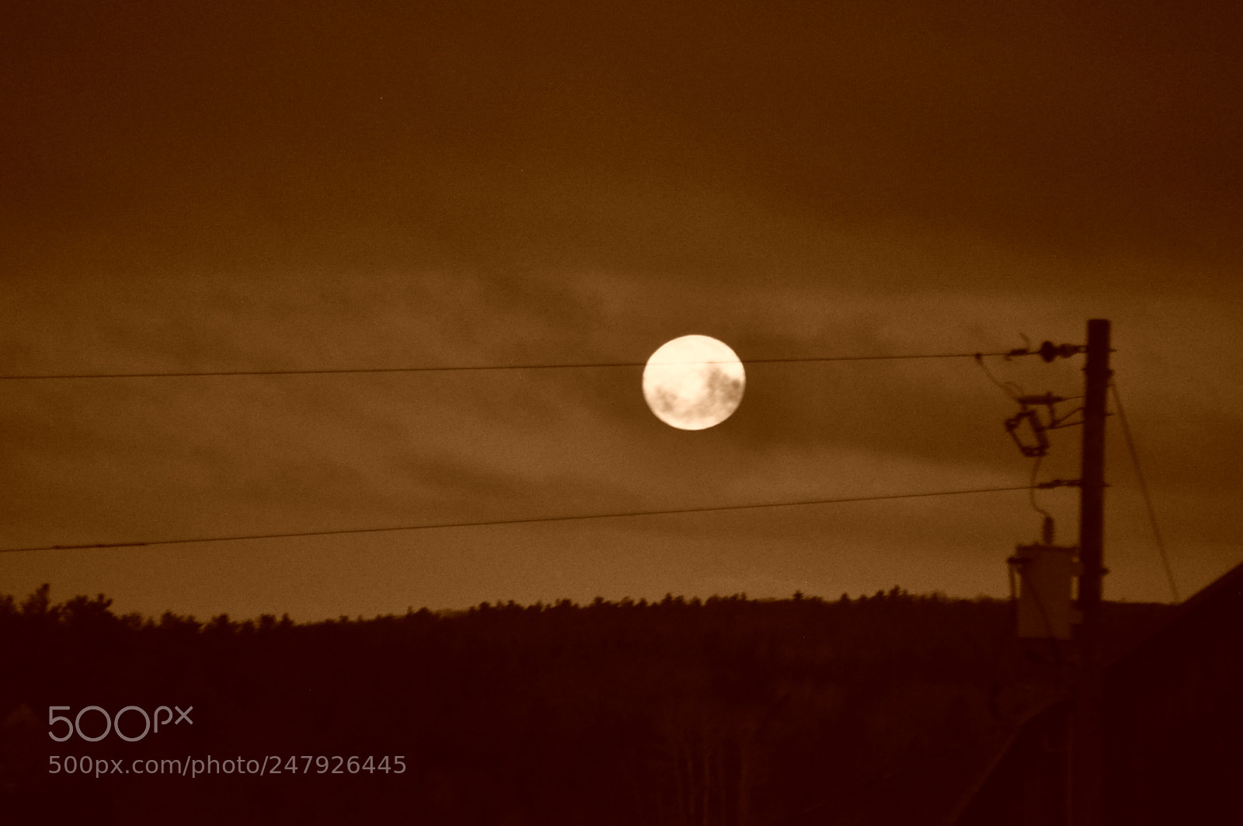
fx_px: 10347
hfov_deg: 6.9
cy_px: 413
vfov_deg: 4.6
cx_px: 622
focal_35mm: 300
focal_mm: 200
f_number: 5.6
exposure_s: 1/20
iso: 1600
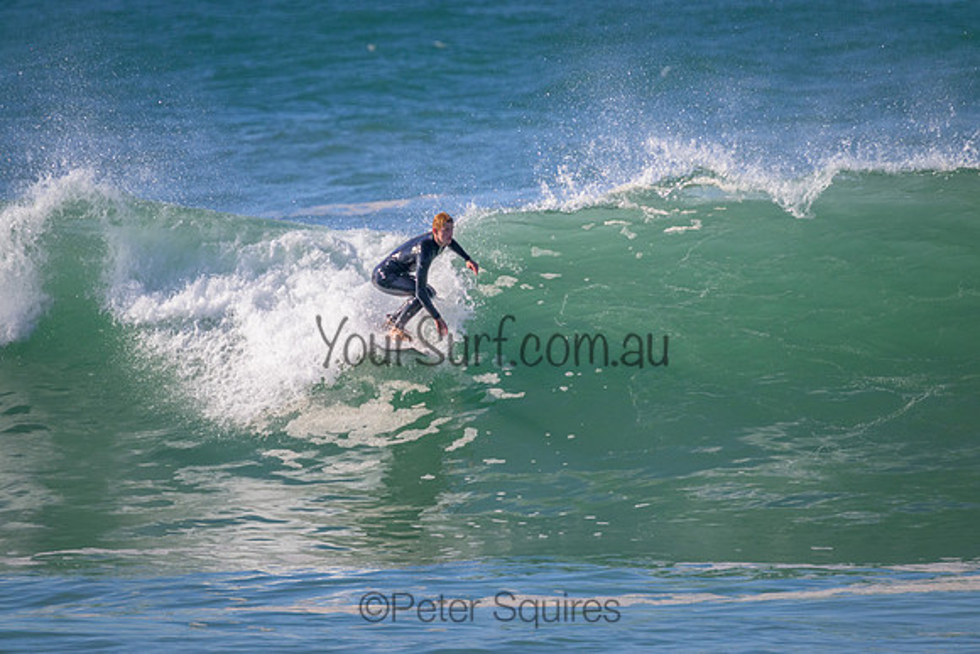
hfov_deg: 2.6
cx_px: 490
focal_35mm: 800
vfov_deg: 1.7
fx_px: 21782
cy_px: 327
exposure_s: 1/2000
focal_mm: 800
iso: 1400
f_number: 11
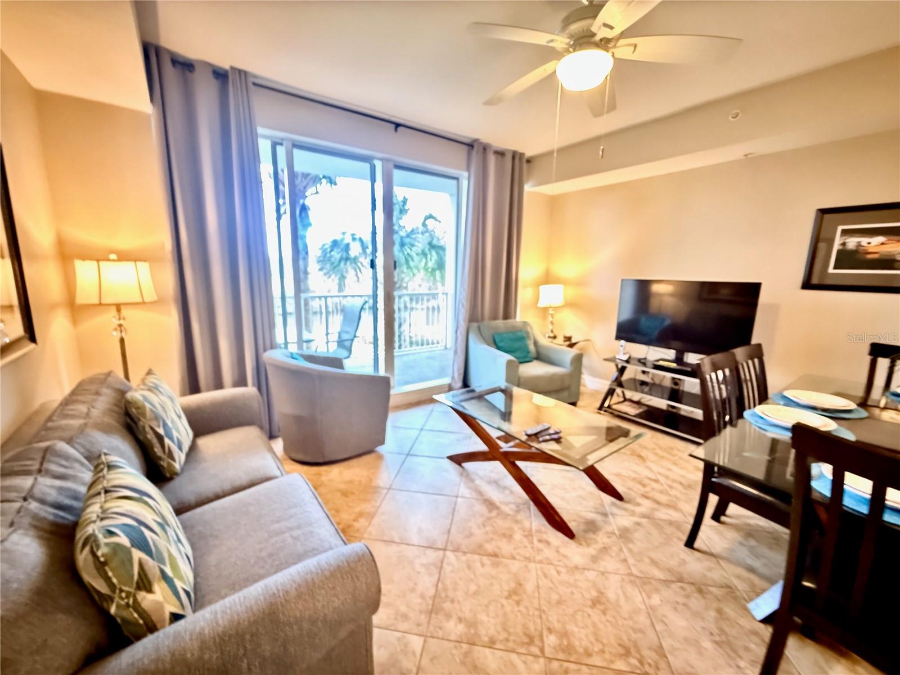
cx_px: 450
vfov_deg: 85.7
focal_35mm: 14
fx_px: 364
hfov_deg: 102.1
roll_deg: +0.3
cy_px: 338
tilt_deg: -9.7
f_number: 2.2
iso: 3200
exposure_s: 1/15
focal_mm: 2.22
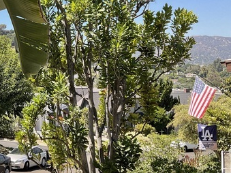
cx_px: 23
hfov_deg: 32.1
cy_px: 56
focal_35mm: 57
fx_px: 380
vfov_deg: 25.5
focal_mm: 3
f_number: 1.8
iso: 16
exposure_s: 1/855
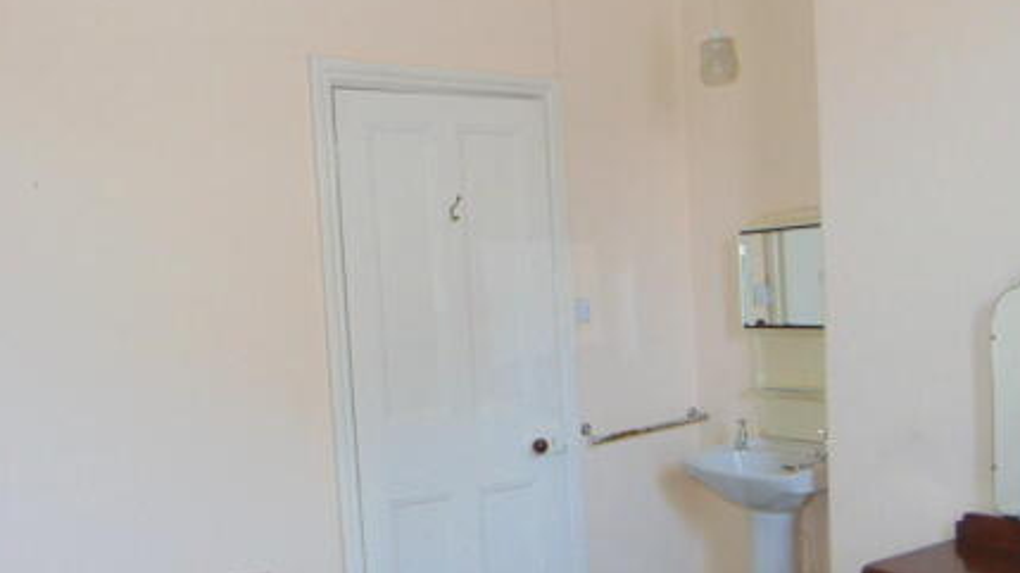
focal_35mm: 37
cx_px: 560
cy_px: 393
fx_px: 1000
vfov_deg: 31.6
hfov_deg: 53.9
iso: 250
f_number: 3
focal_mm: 4.5
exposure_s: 1/30
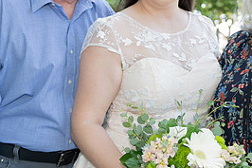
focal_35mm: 72
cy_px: -4
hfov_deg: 27.4
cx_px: 210
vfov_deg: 18.4
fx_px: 504
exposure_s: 1/250
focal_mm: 33
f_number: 3.2
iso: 640
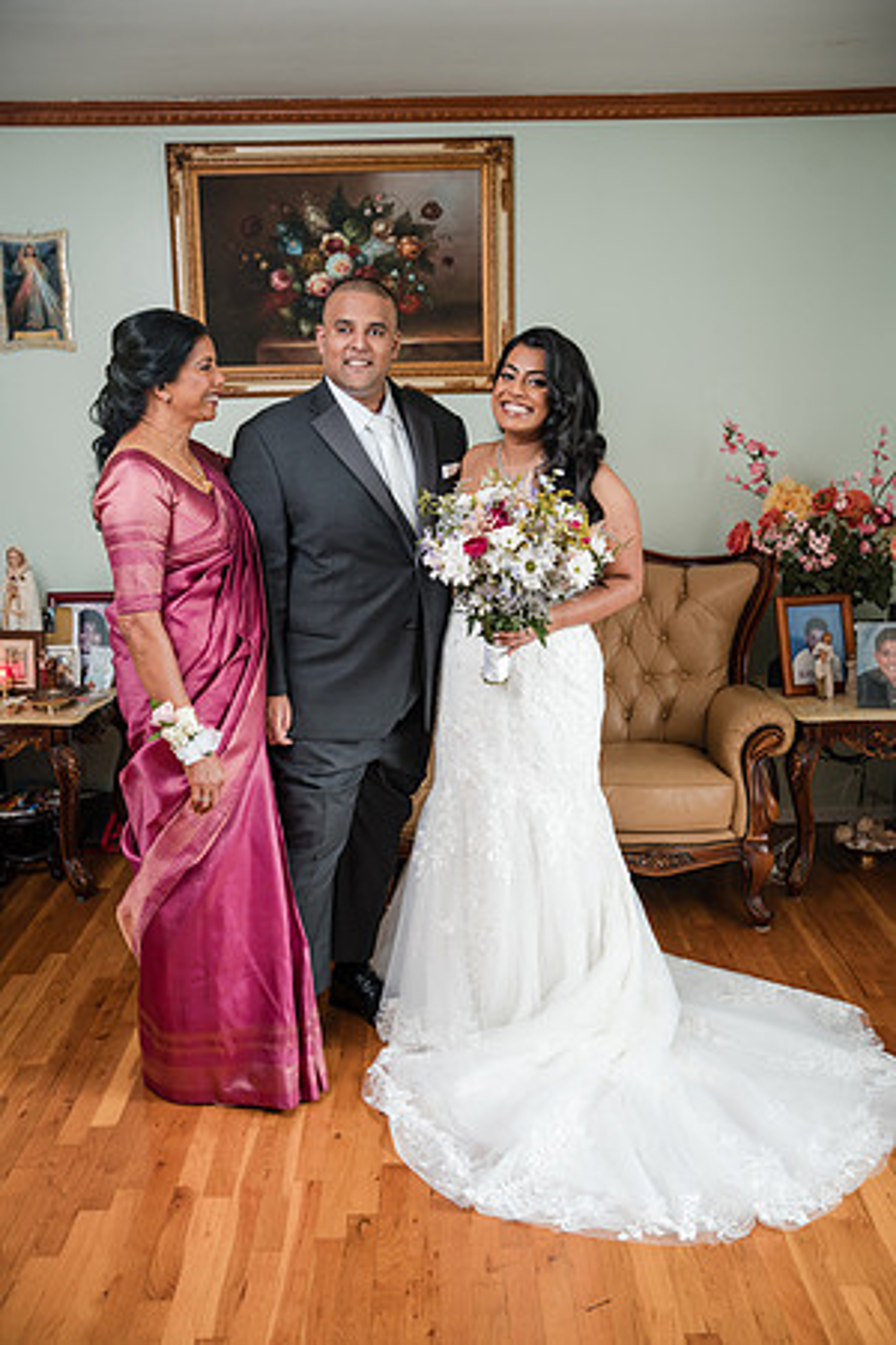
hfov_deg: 37.9
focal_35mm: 35
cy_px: 672
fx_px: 1307
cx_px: 448
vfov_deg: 54.4
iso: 1000
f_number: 4
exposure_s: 1/250
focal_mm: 35
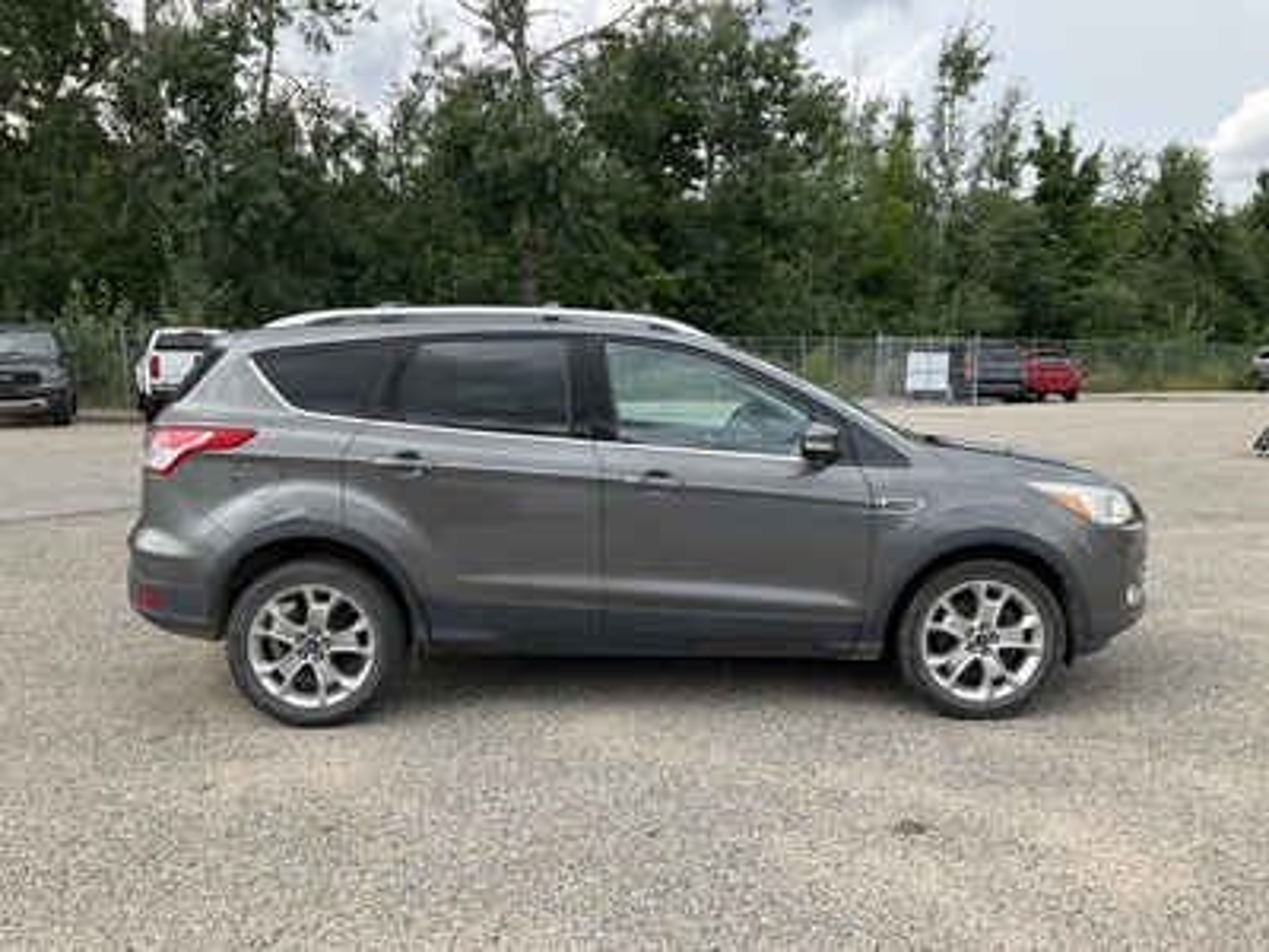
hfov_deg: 61.7
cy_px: 476
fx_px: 1063
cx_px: 634
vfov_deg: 48.2
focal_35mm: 29
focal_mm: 3
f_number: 1.8
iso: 25
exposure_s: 1/739
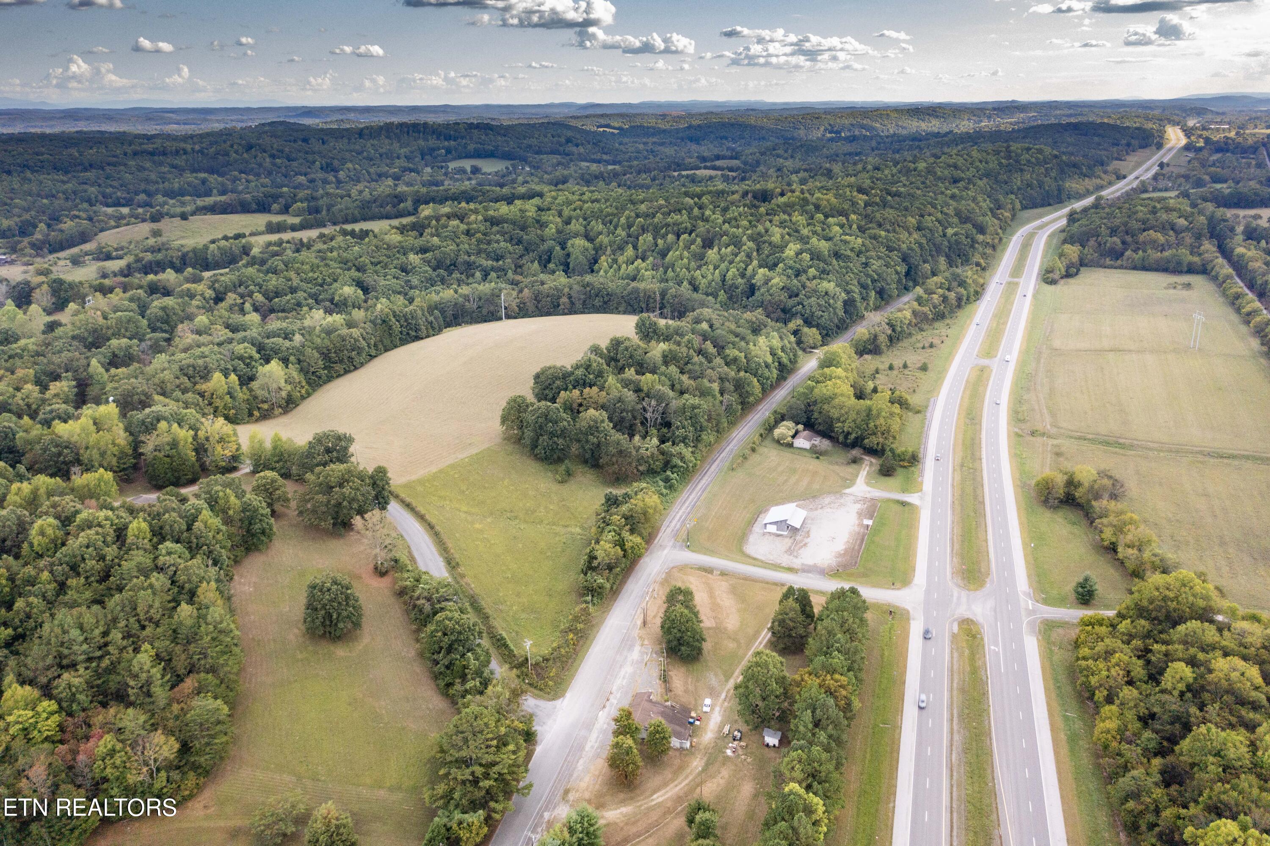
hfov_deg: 65.5
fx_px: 987
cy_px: 423
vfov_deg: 46.4
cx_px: 635
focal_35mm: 28
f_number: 2.8
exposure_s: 1/20
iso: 320
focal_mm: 10.26
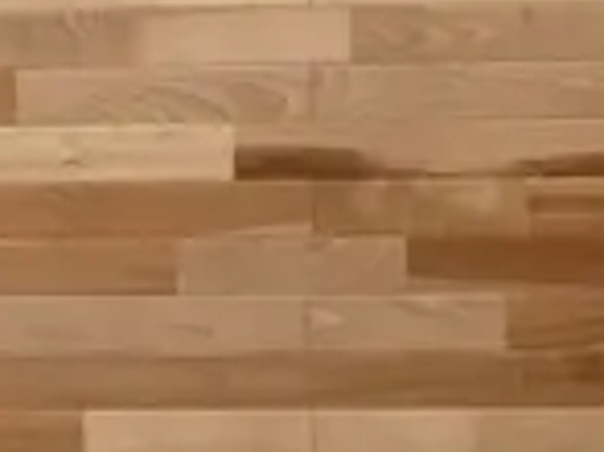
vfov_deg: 11.6
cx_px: -452
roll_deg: +1.7
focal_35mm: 126
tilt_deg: -4.7
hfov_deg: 14.0
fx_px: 2197
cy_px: -58
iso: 40
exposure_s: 1/33
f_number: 2.2
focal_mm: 4.15
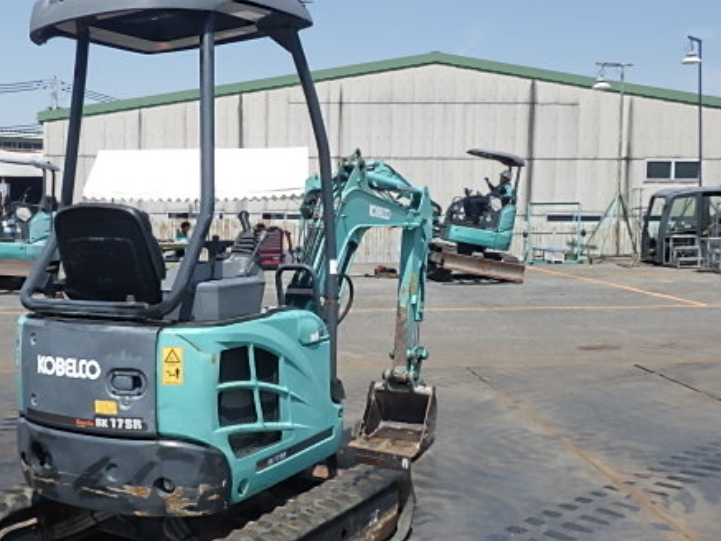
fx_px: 854
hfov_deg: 45.4
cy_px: 312
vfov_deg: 35.1
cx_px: 271
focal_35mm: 41
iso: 125
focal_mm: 5
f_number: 4.2
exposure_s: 1/1000
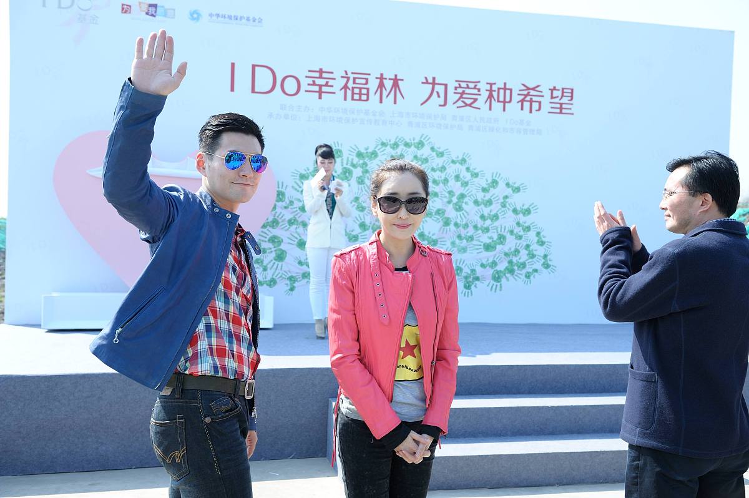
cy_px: 249
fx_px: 790
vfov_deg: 35.0
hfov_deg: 50.7
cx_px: 374
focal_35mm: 38
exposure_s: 1/400
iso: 200
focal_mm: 38
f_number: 5
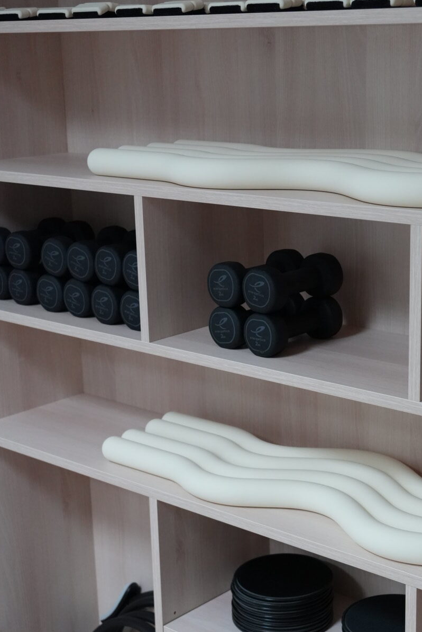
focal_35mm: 65
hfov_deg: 20.9
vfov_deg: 30.9
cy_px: 354
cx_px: 281
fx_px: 1140
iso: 5000
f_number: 5.6
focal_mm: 48
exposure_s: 1/160
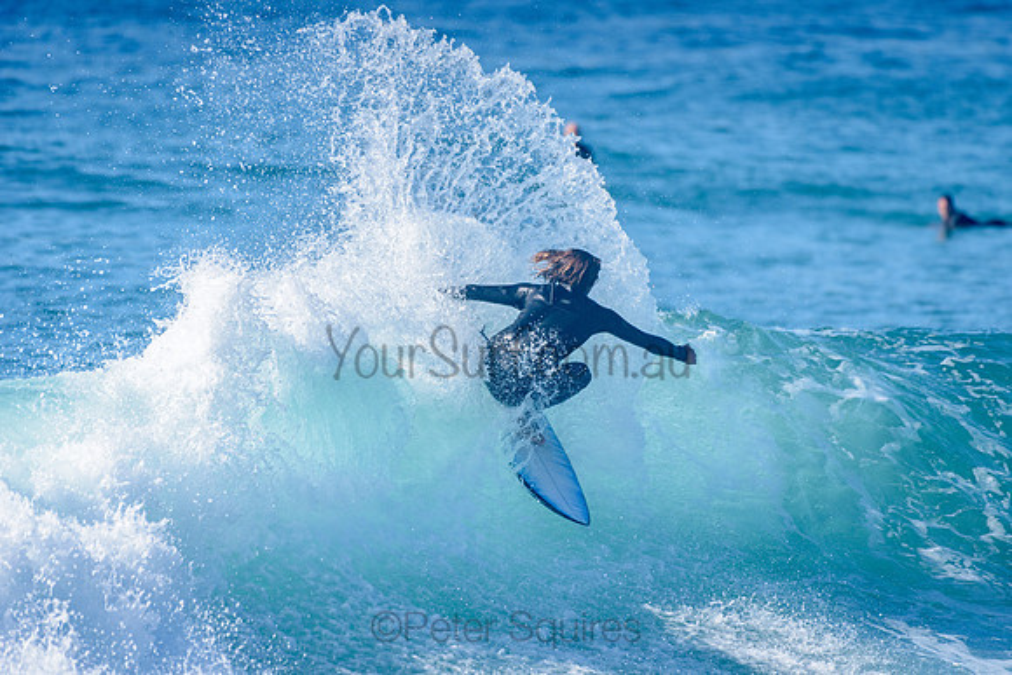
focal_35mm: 518
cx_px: 524
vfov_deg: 2.7
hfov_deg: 4.0
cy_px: 325
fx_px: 14566
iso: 250
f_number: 5.6
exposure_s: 1/2000
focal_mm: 500
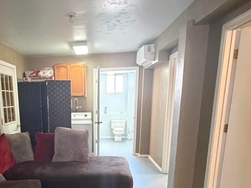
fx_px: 217
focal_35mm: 30
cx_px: 70
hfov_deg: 57.6
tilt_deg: -12.0
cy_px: 147
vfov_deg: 44.7
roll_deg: +1.0
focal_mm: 2.22
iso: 1000
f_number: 2.2
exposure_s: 1/60
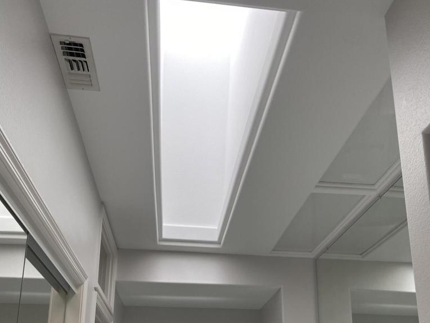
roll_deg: +0.3
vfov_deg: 38.1
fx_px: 435
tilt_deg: +16.9
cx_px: 216
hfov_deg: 52.6
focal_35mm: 35
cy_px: 288
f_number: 1.8
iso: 64
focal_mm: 4.25
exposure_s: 1/121
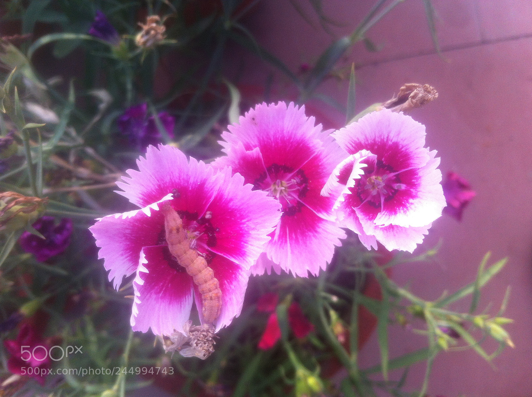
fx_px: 537
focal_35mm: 35
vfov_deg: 40.6
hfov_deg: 52.7
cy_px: 198
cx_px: 266
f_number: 2.8
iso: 80
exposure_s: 1/249
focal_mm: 3.85
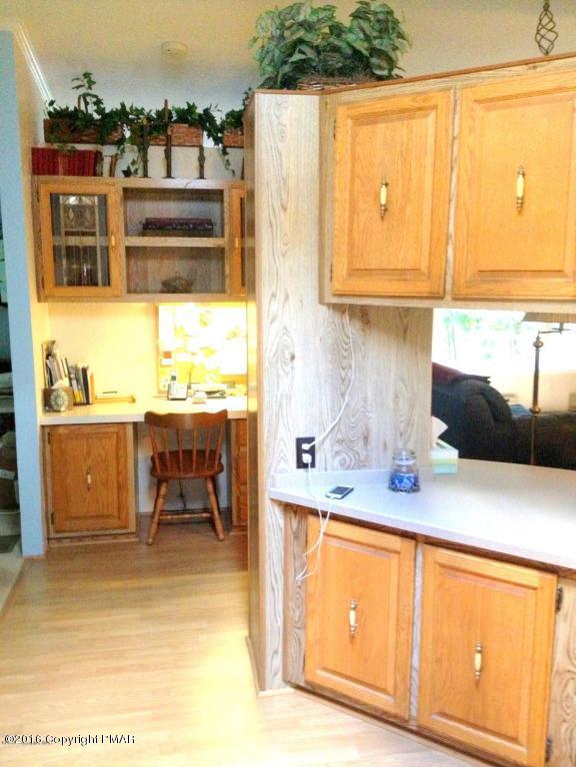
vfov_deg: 52.6
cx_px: 288
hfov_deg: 40.7
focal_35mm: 35
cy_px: 384
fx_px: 777
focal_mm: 4.28
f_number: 2.4
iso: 400
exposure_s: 1/15
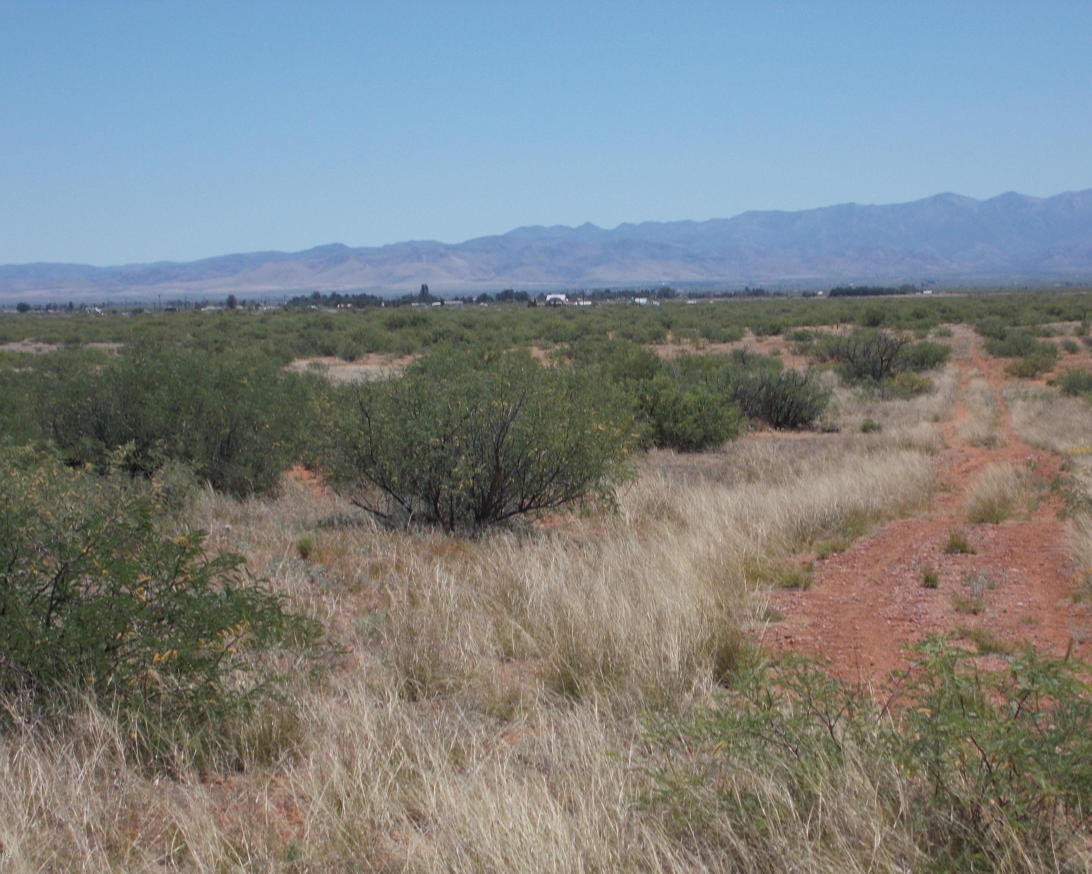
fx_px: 2585
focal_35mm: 80
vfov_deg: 19.2
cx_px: 562
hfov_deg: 23.9
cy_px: 441
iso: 80
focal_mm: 13.5
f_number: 14.5
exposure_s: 1/100
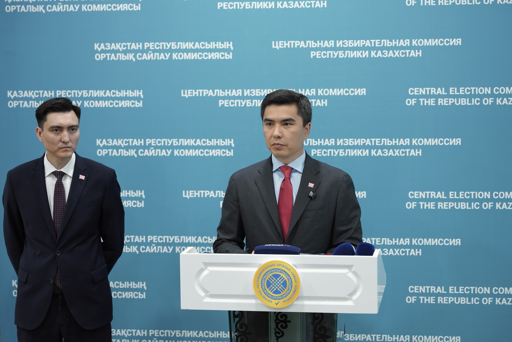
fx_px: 995
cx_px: 256
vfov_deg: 19.5
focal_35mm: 70
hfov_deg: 28.8
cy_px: 171
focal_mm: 70
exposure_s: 1/250
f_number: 2.8
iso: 2000
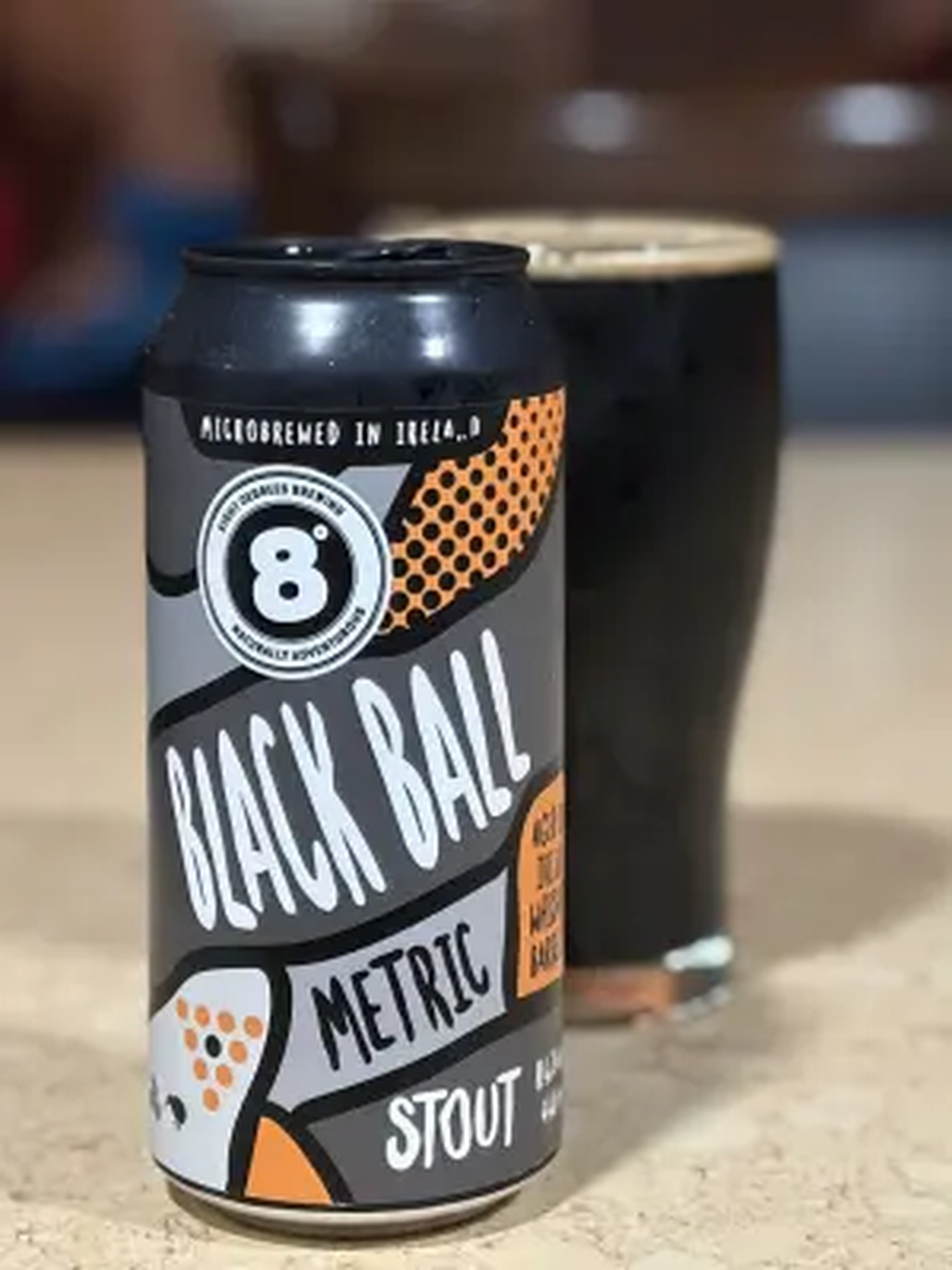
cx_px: 476
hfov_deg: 28.0
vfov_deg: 36.8
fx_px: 1907
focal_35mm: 52
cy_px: 635
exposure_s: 1/50
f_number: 1.6
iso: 125
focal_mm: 5.96
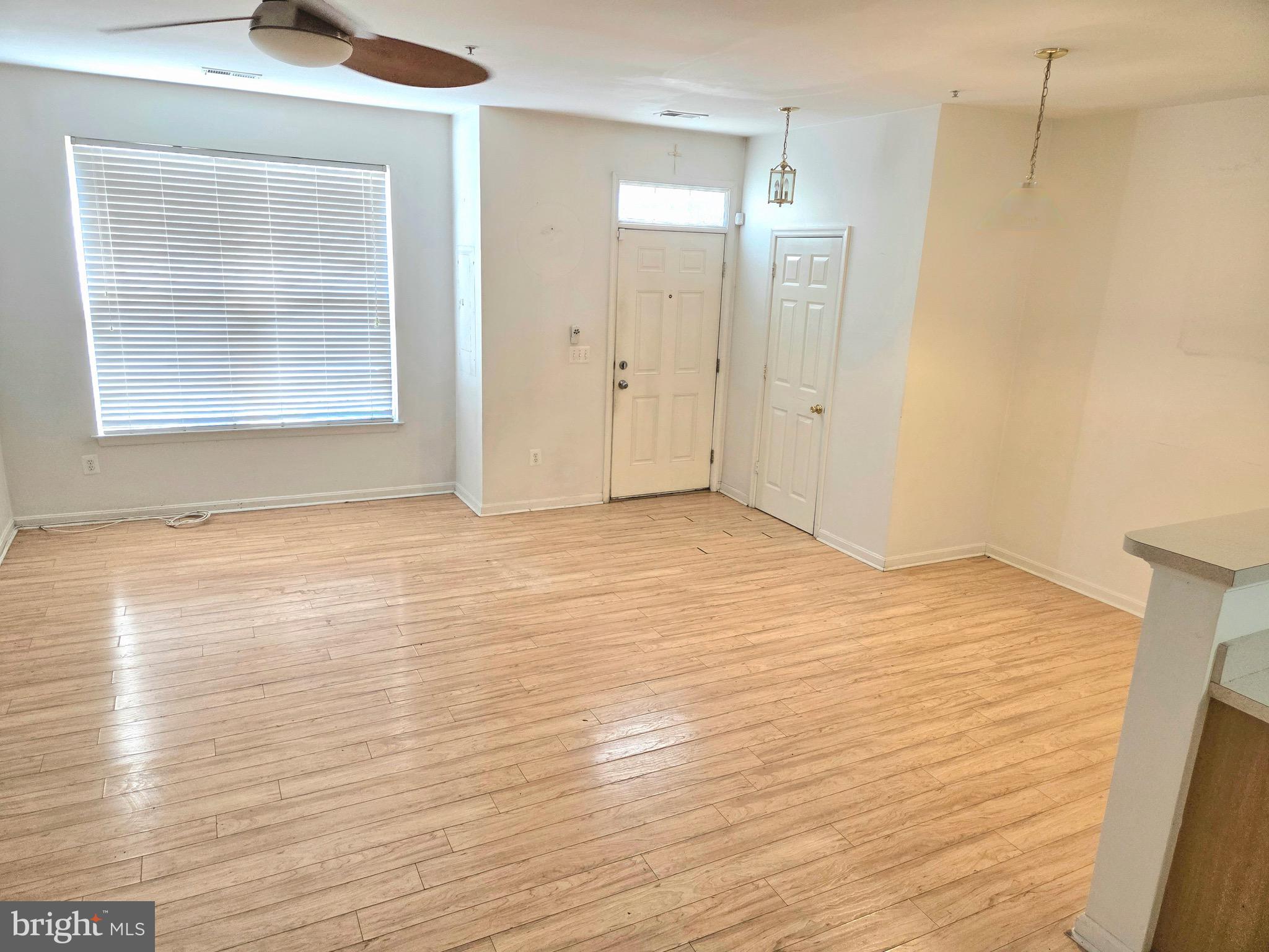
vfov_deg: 58.9
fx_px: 843
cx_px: 634
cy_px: 476
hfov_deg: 73.9
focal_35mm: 23
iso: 200
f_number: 1.8
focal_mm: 5.4
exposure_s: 1/120
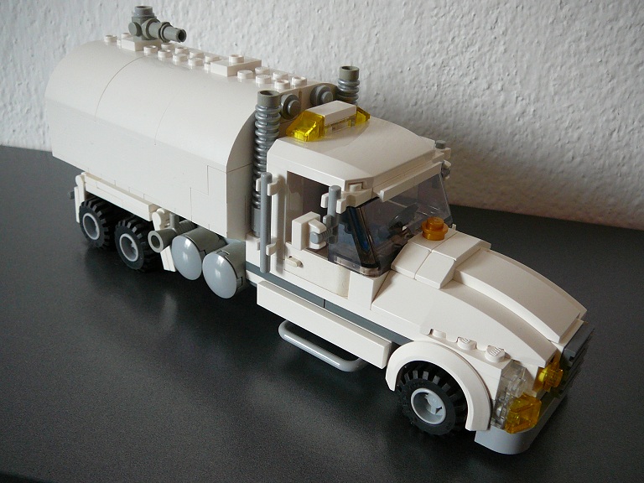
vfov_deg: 40.7
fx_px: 651
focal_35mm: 35
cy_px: 242
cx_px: 322
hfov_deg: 52.6
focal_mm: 5.2
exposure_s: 1/30
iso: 200
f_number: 2.8
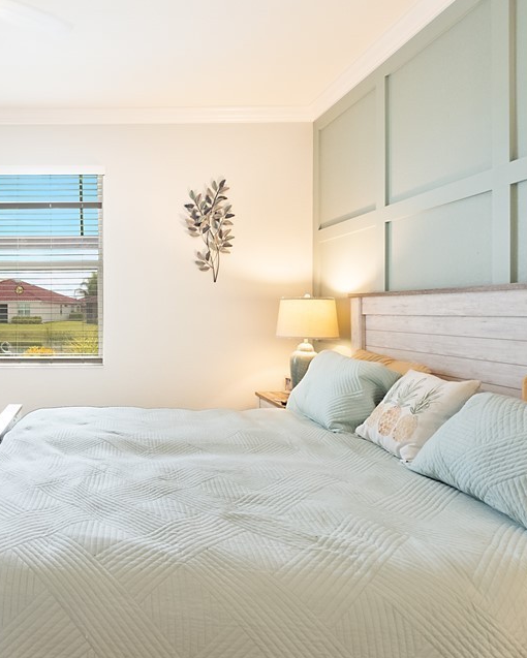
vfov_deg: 70.3
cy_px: 323
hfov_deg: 53.7
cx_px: 85
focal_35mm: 24
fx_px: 468
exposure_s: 1/60
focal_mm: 10
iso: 1250
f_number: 4.5
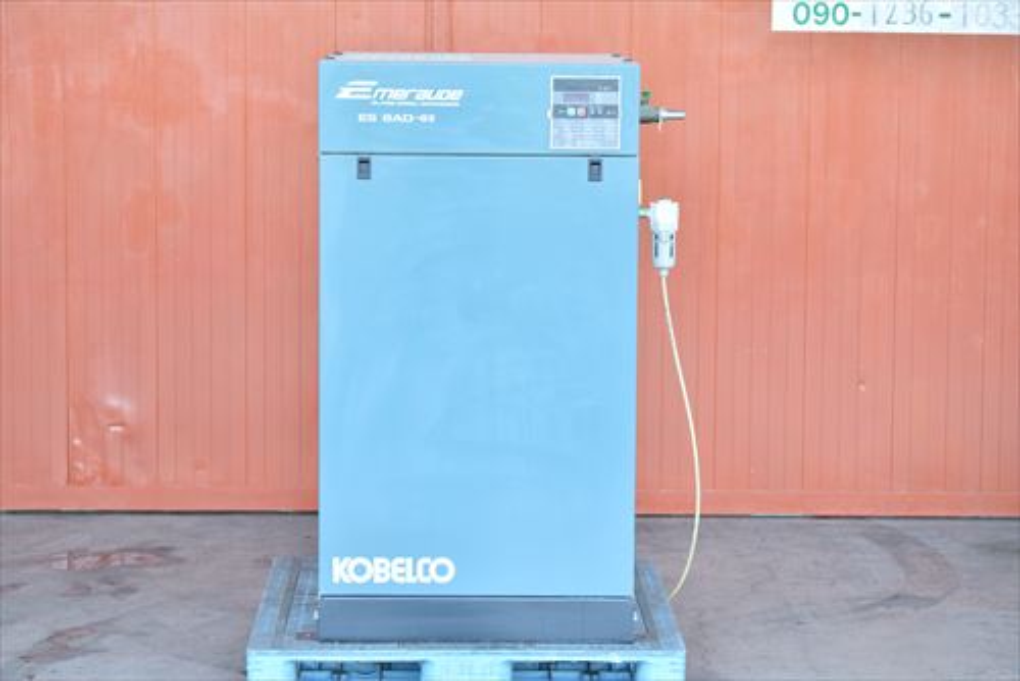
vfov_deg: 12.7
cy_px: 340
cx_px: 510
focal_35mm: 108
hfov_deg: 18.9
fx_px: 3062
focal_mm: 72
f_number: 6.3
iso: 1250
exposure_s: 1/50
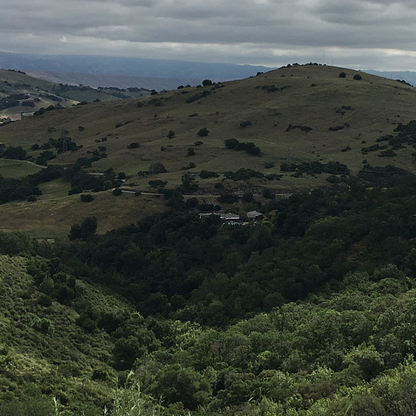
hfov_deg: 23.2
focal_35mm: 72
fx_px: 979
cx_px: 392
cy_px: 244
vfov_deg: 24.0
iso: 25
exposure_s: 1/2262
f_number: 2.2
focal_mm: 4.15
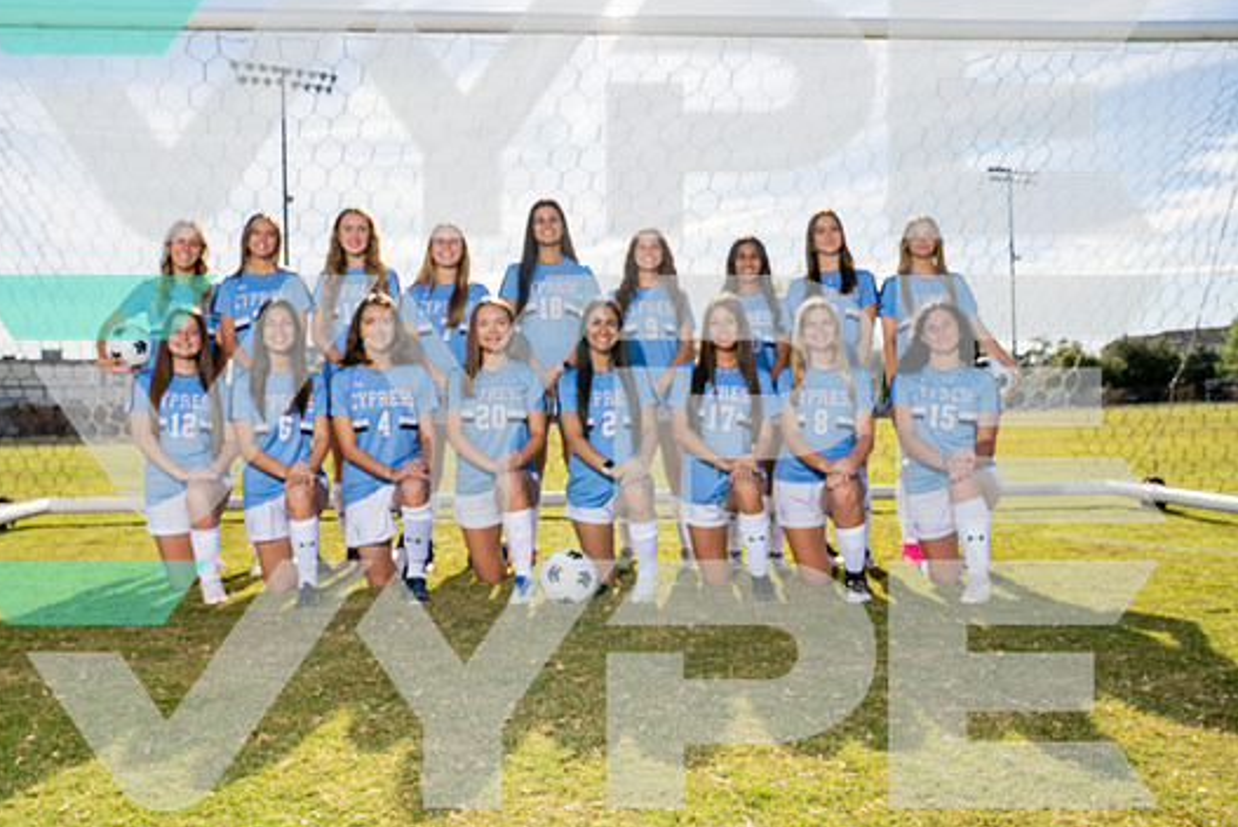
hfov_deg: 57.1
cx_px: 568
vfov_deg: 40.0
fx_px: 1135
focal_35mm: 33
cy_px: 401
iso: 200
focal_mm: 30
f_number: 11
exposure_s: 1/250
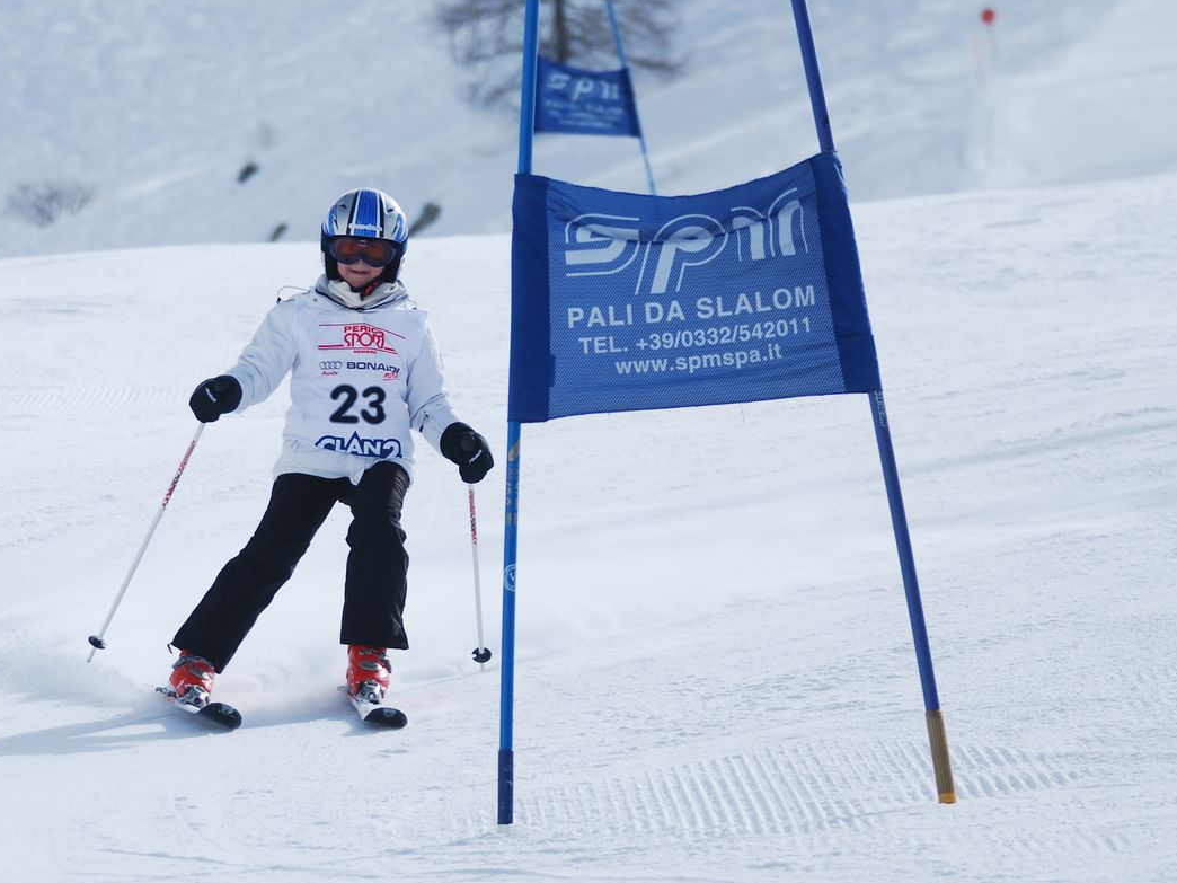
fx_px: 11289
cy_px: 466
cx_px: 310
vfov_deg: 4.5
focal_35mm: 332
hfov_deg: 6.0
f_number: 5
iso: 100
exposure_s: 1/1000
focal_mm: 150
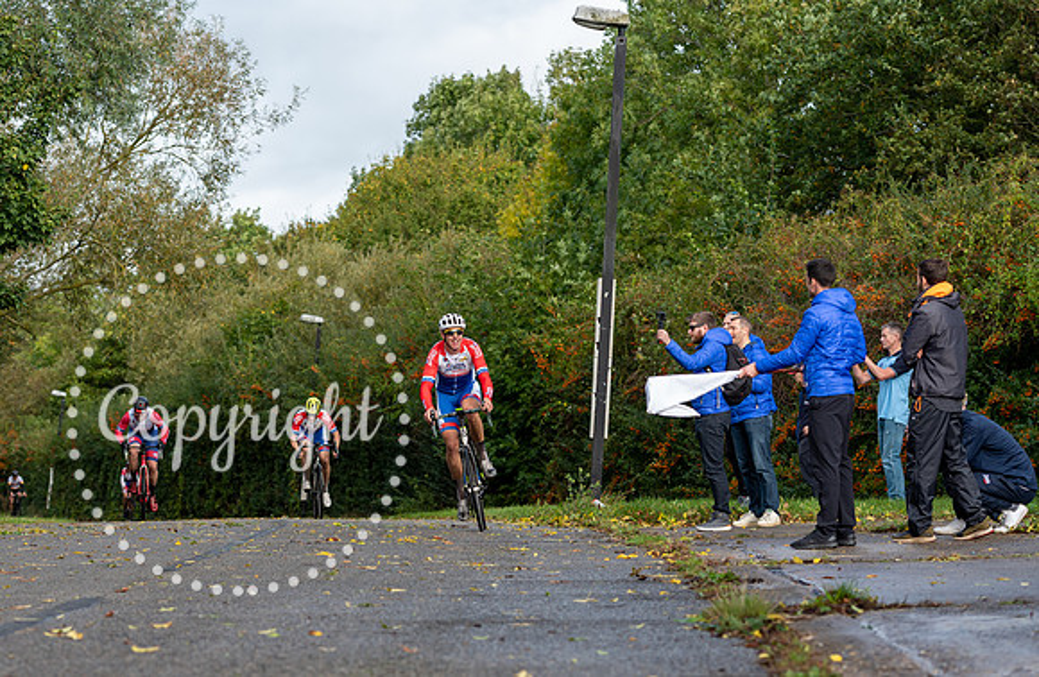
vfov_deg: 12.4
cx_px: 430
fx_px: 3122
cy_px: 370
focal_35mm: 109
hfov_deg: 18.9
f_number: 4
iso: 200
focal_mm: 92
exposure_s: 1/500
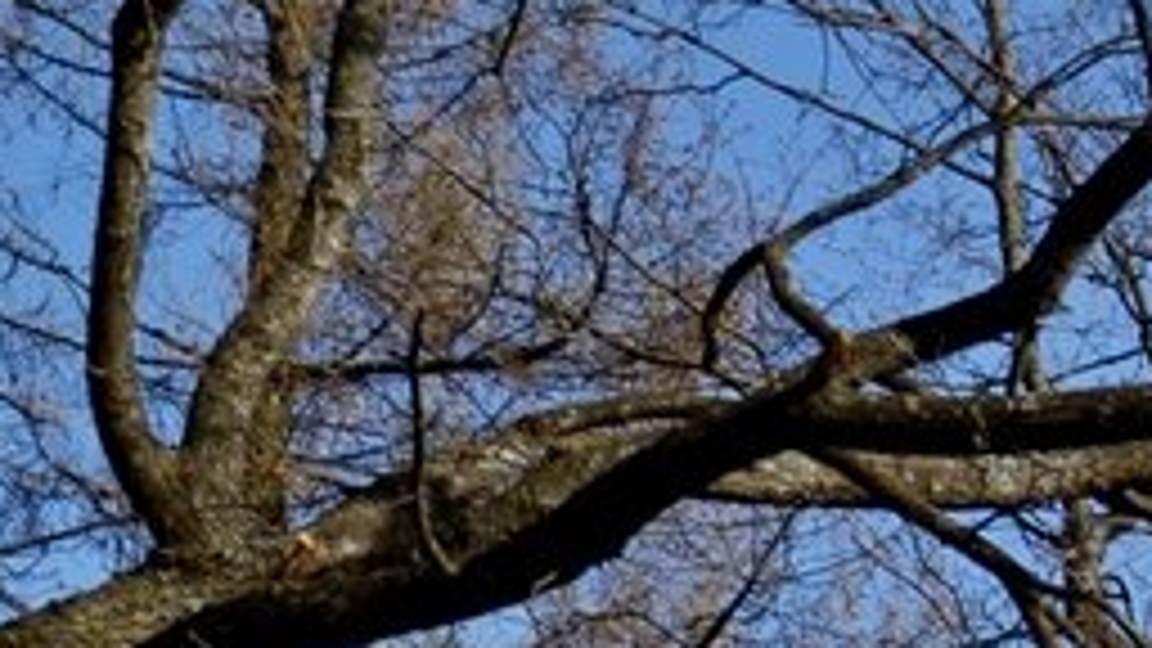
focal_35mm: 177
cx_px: 2466
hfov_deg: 10.9
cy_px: 1552
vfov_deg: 6.5
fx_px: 5407
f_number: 8
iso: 100
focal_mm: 24
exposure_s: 1/250
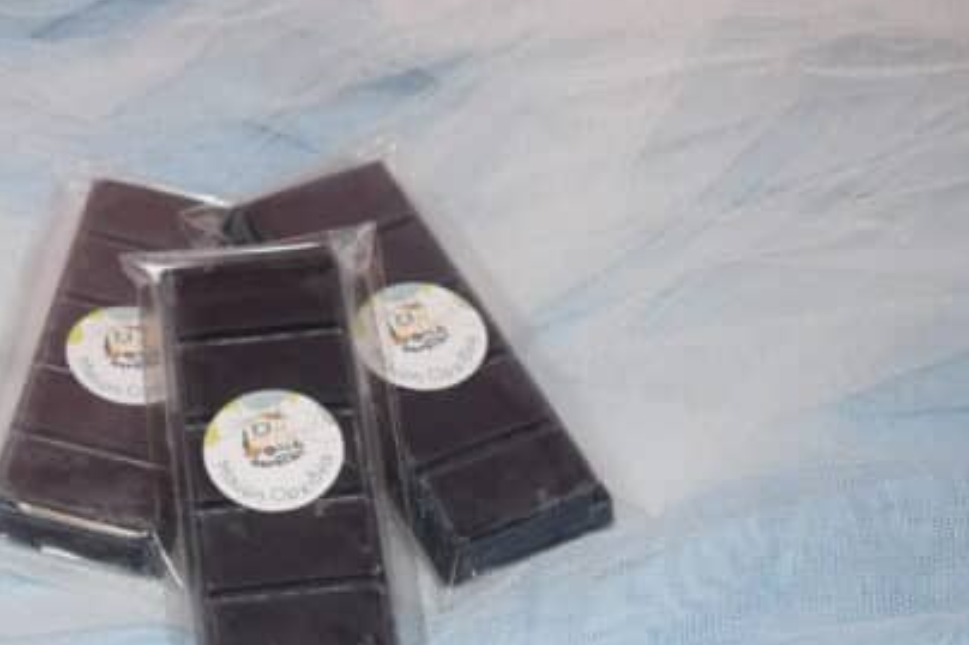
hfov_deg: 19.0
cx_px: 252
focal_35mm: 107
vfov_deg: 12.8
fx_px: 2879
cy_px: 441
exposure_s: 1/60
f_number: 5.3
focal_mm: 48
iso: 1250
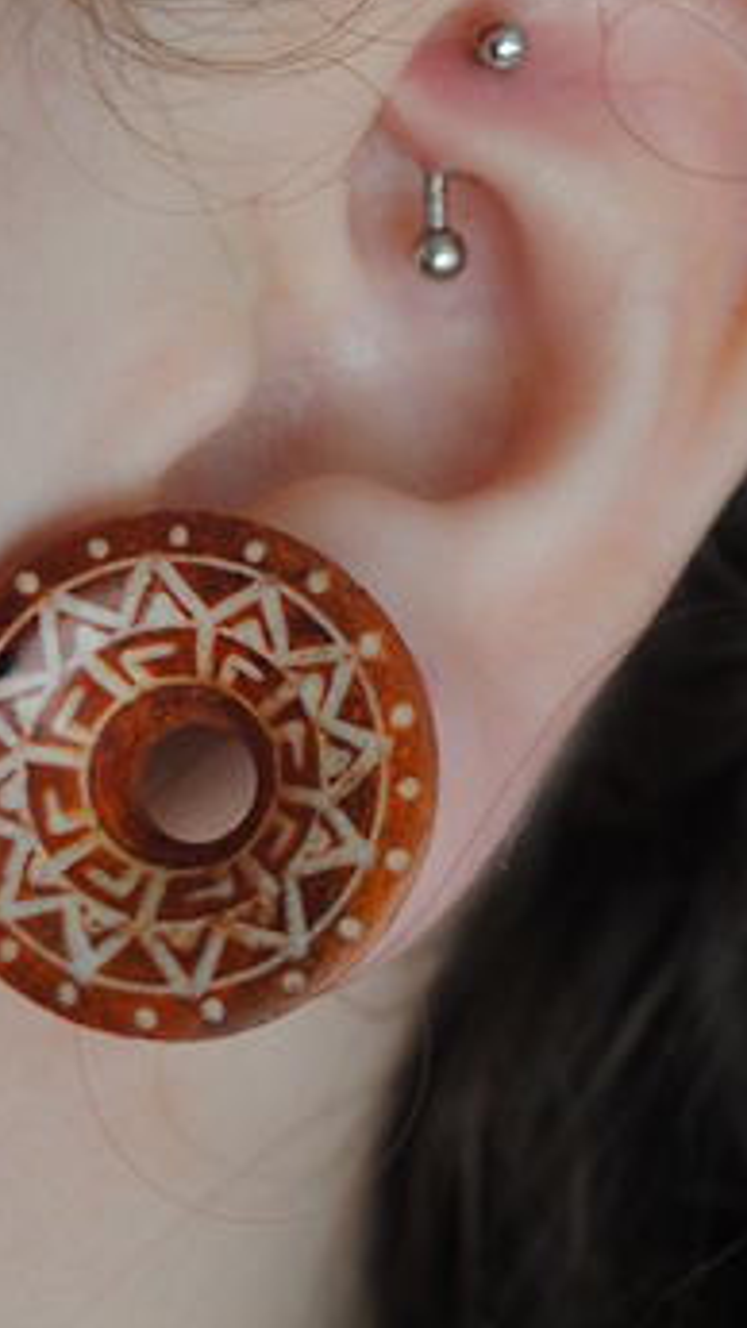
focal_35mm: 109
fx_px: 3839
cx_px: 820
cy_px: 522
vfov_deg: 19.6
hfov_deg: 11.0
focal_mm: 32
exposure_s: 1/125
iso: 200
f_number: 5.6
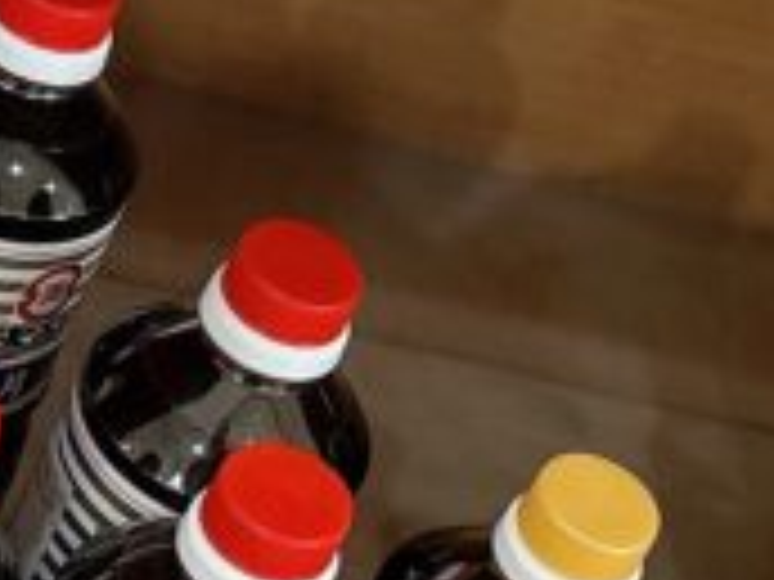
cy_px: 418
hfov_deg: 13.6
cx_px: 603
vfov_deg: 10.2
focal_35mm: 145
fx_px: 3242
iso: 250
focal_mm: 5.96
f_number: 1.6
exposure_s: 1/60
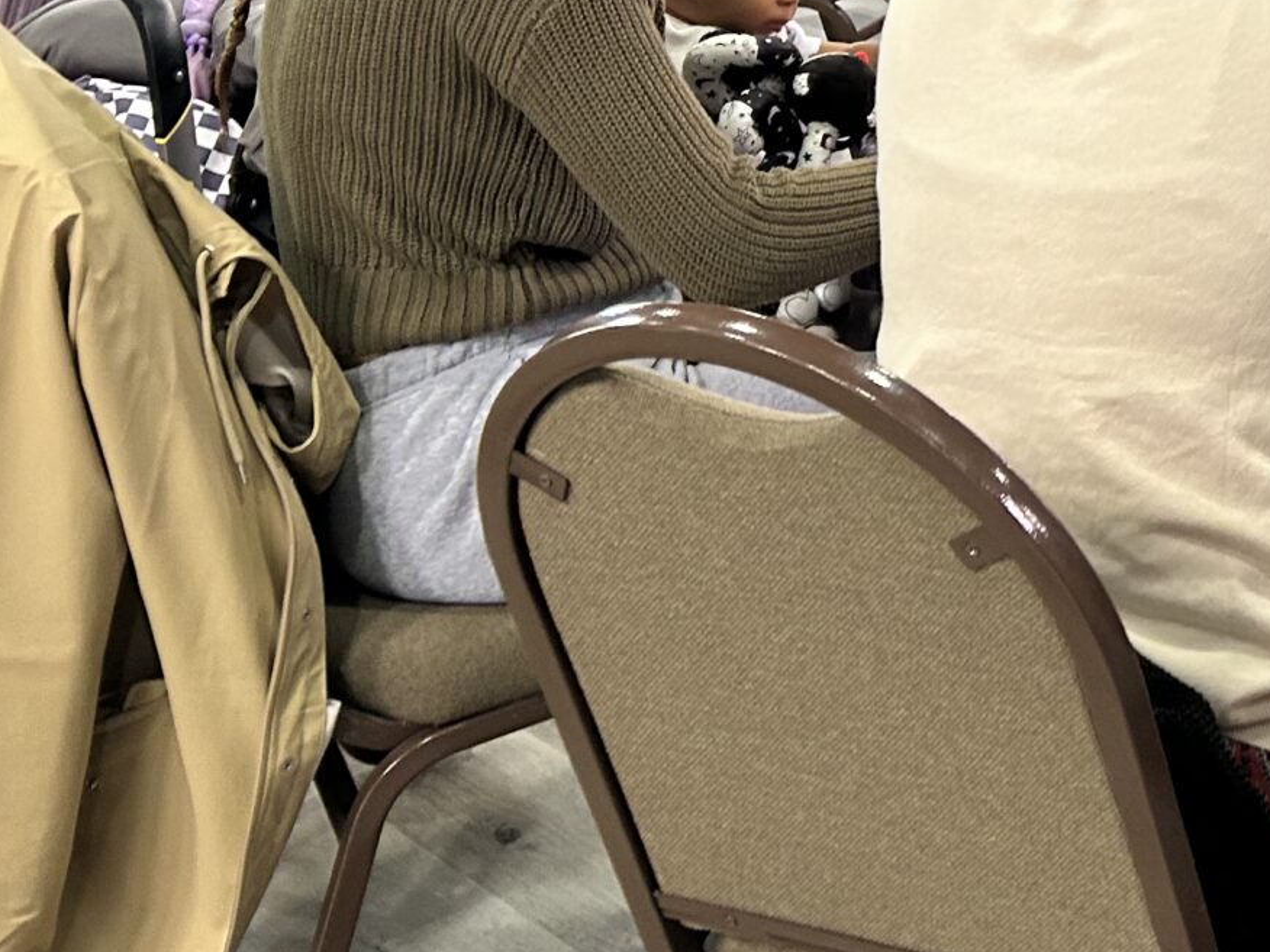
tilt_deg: -10.7
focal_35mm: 76
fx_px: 2788
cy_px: -110
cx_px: 1776
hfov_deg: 22.2
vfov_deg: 18.6
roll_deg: +0.8
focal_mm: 5.7
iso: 125
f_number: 1.5
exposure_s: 1/60
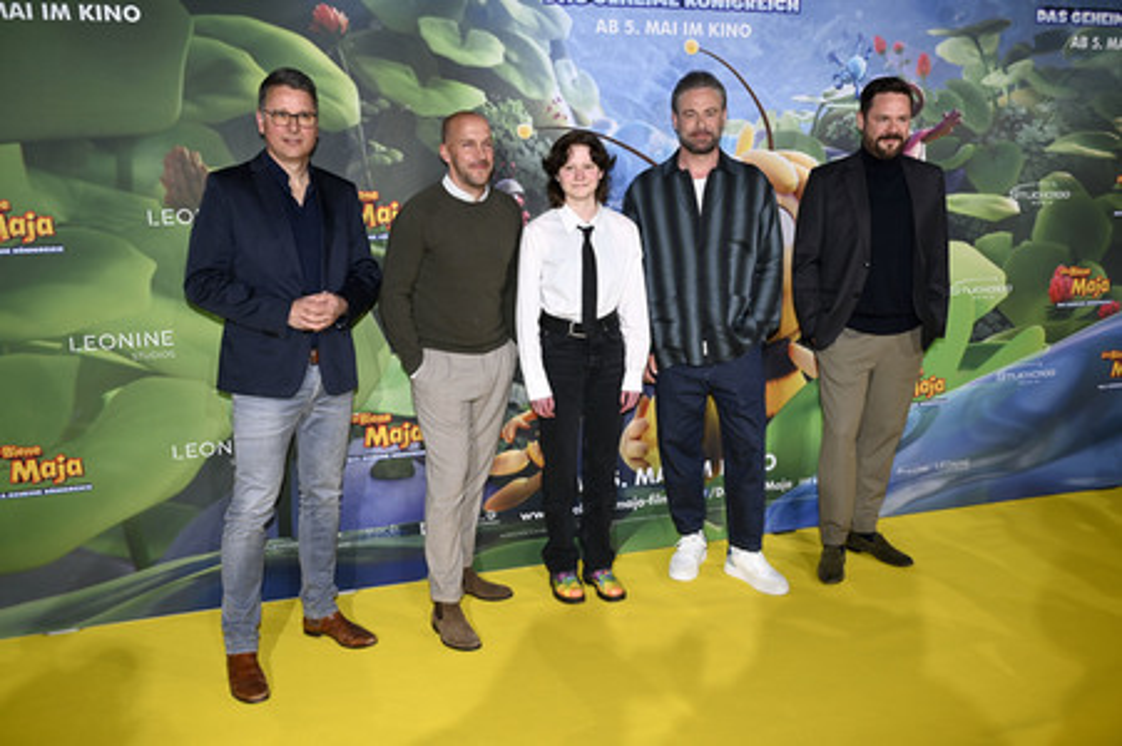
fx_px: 997
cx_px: 561
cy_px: 373
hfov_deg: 58.8
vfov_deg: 41.1
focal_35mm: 32
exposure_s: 1/125
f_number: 6.3
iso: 800
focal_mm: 32
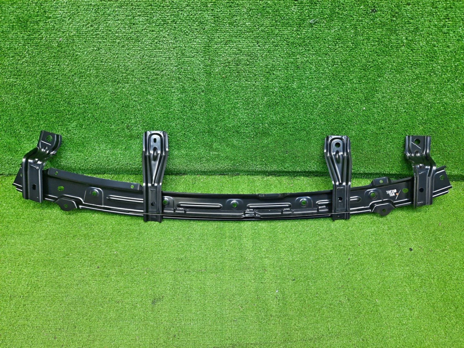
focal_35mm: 25
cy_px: 174
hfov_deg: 69.4
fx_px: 335
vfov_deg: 54.9
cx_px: 232
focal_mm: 4.6
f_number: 2
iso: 174
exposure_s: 1/50
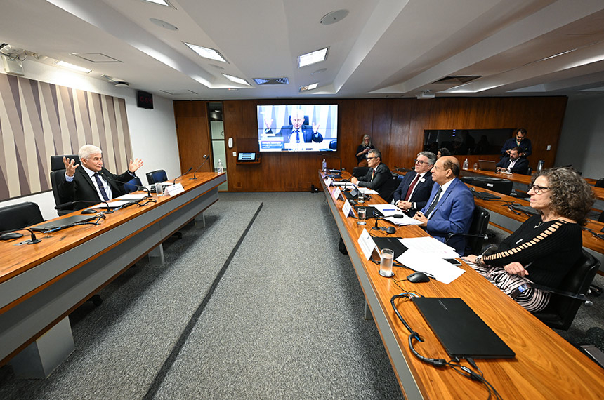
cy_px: 200
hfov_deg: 100.5
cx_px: 302
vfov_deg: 77.1
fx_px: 251
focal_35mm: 15
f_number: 3.2
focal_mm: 15
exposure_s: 1/100
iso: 1600
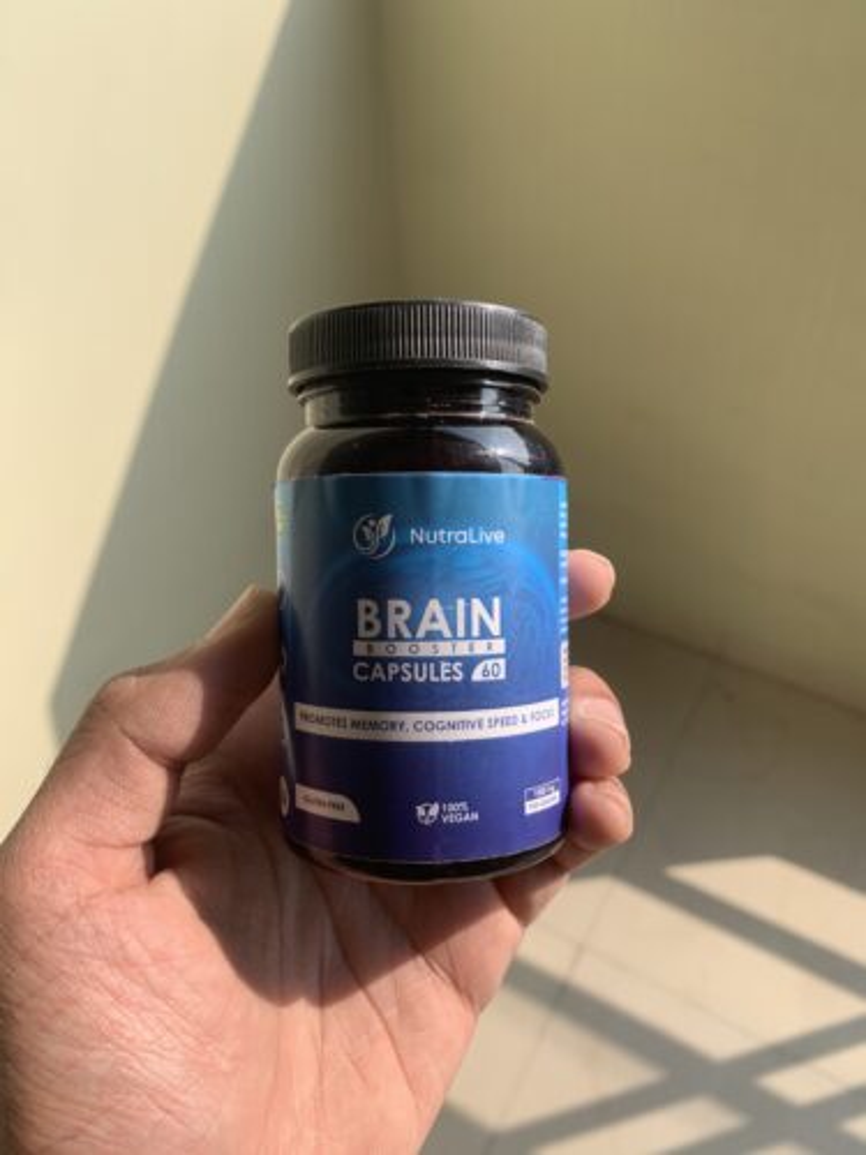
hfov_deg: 53.1
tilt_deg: -46.8
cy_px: 578
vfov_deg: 67.3
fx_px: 867
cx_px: 433
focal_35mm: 26
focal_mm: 4.25
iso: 25
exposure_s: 1/835
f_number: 1.8
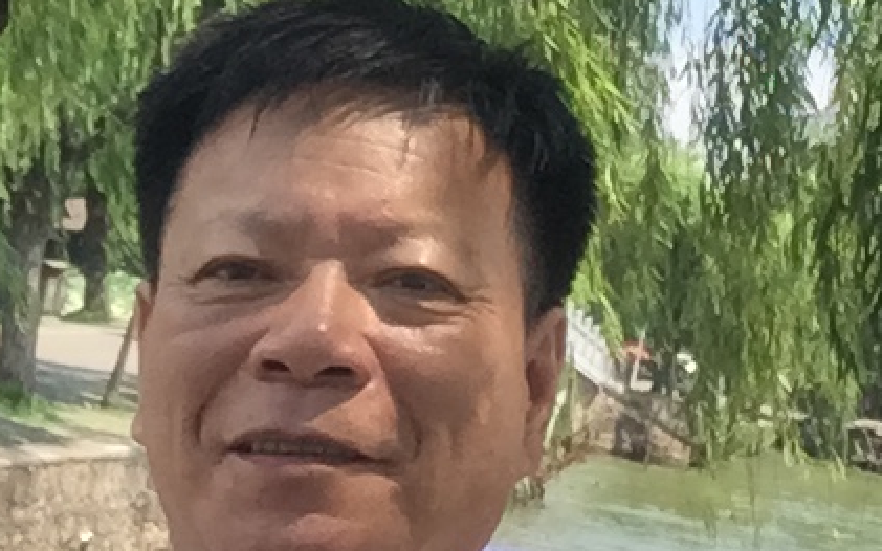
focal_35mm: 100
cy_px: 65
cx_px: 484
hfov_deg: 20.8
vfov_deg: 13.0
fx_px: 2403
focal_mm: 2.65
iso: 32
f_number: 2.2
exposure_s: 1/589
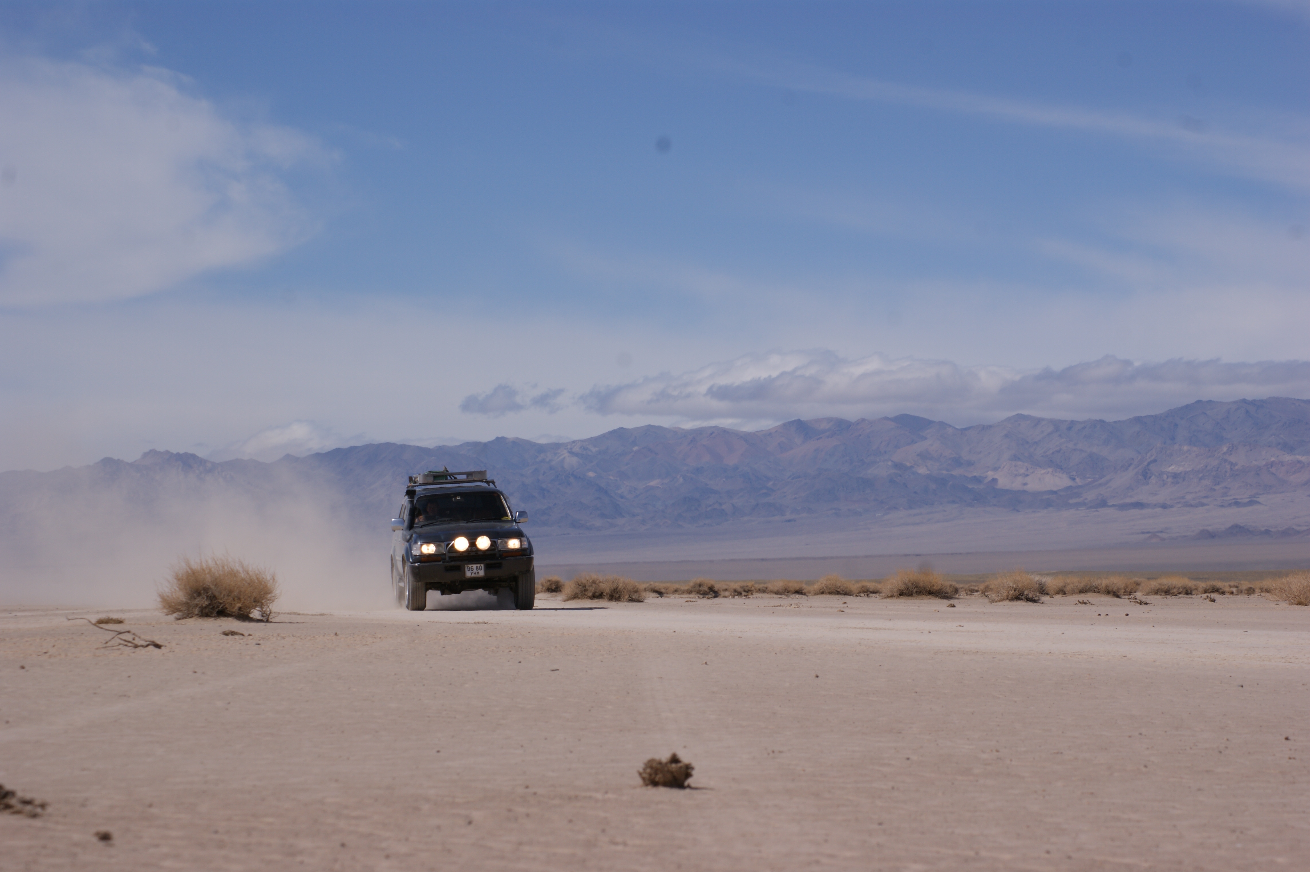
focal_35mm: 105
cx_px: 655
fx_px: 3818
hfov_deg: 19.5
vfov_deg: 13.0
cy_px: 436
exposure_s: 1/320
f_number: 13
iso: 100
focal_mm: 70
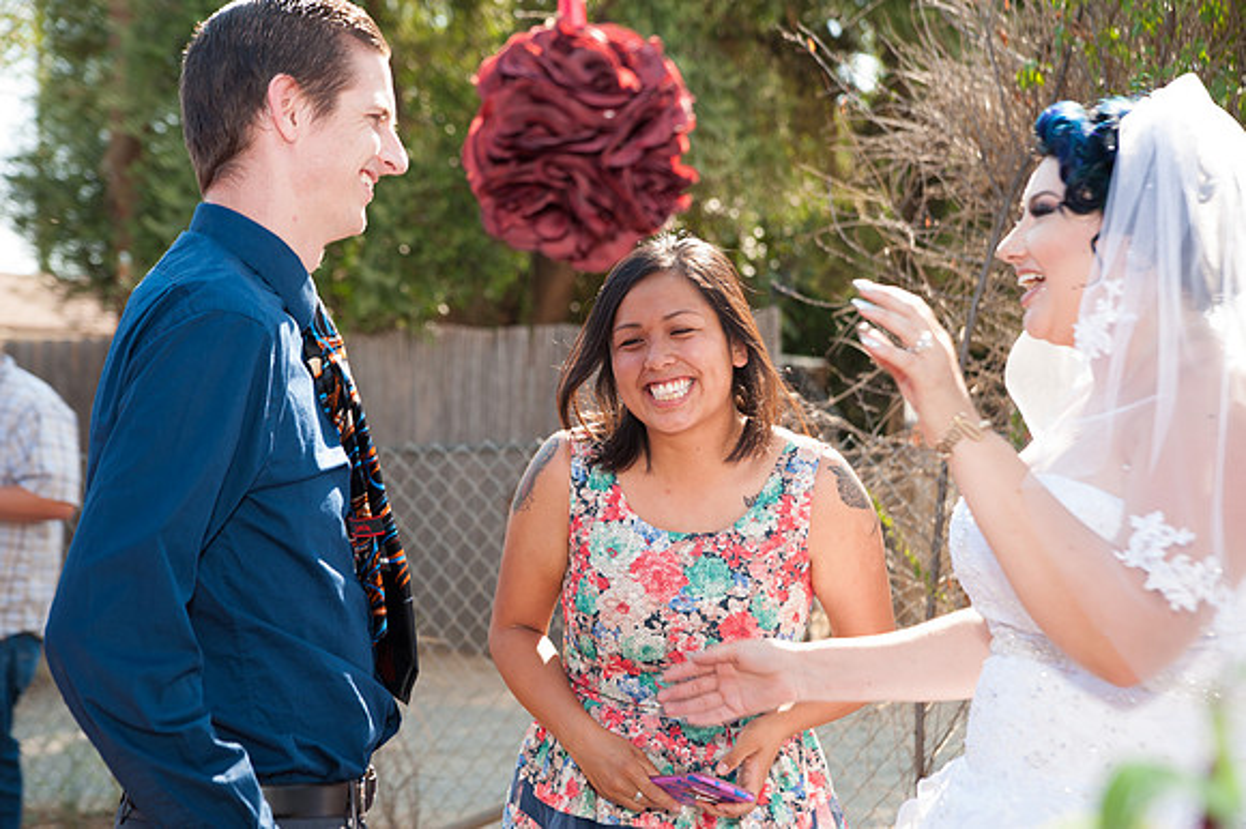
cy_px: 414
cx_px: 623
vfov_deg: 21.9
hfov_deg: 32.4
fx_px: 2145
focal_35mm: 62
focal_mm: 62
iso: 200
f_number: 5
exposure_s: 1/200
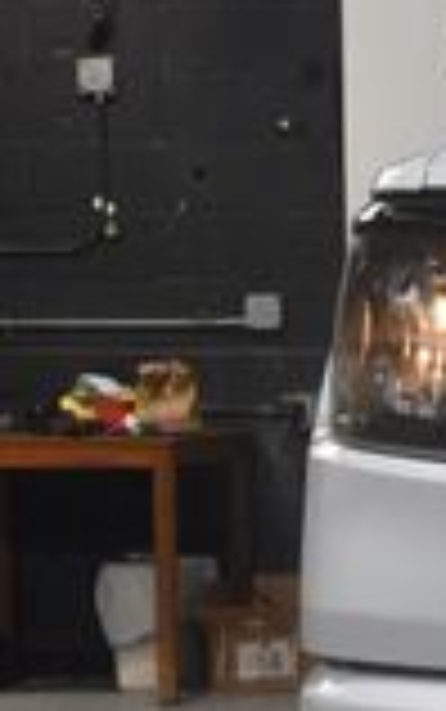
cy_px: 504
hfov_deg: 6.5
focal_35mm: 186
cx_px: 1297
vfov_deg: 11.2
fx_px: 3611
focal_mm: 30
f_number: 13
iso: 100
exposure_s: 1/160
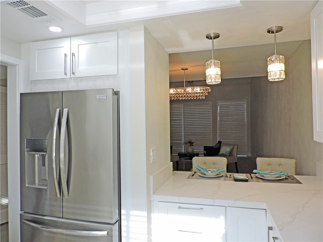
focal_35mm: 24
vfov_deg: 56.8
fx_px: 224
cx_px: 162
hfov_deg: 71.6
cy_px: 121
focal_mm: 4.3
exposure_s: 1/60
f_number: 3
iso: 100
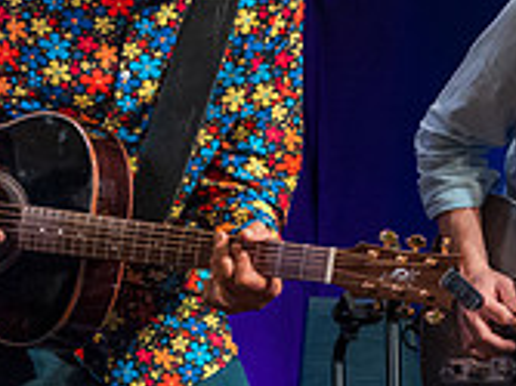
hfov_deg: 6.4
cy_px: 161
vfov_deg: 4.8
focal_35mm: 311
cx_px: 454
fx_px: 4633
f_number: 7.1
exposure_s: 1/200
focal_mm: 70
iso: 12800
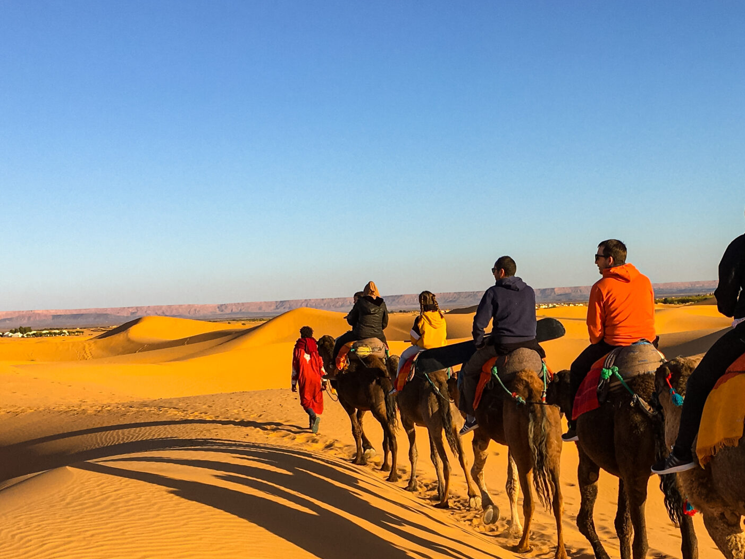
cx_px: 548
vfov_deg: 27.0
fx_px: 1141
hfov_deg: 35.5
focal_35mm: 53
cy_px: 441
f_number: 2.2
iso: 25
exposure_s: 1/1250
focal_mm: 4.15
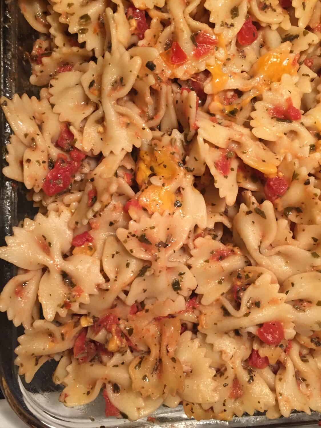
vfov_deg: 61.7
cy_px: 214
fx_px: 359
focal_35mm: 29
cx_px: 160
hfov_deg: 48.2
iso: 125
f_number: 2.2
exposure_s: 1/30
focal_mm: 4.15
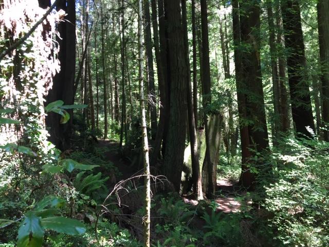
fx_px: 276
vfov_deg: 48.2
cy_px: 124
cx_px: 164
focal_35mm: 29
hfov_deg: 61.7
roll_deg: +4.5
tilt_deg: +0.5
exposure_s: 1/30
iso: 32
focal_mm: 4.15
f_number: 2.2
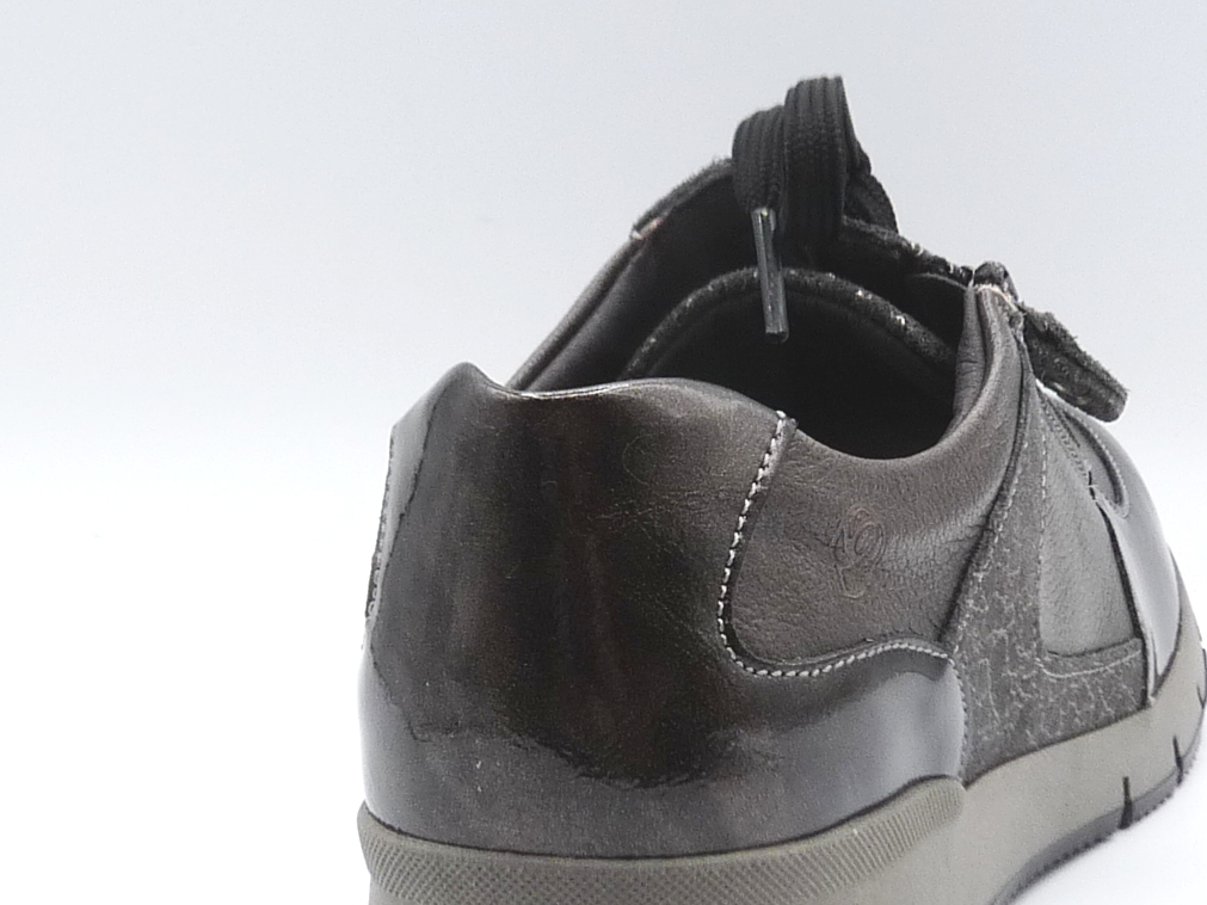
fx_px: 2650
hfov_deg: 25.6
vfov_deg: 19.4
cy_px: 518
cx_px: 691
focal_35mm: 76
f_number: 4
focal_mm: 4.8
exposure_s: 1/125
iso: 100
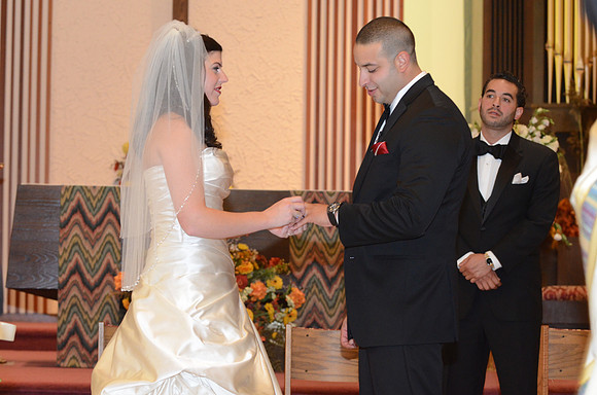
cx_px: 298
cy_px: 198
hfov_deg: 17.1
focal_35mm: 120
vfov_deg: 11.4
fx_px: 1986
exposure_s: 1/60
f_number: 5.6
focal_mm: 80
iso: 2000
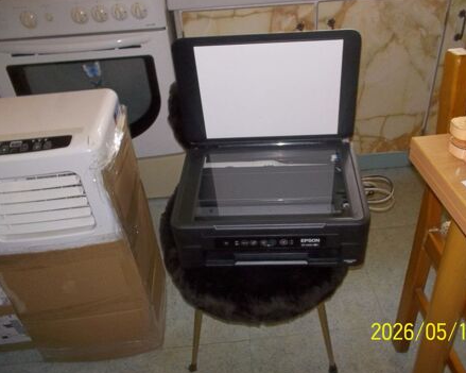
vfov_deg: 47.1
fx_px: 427
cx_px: 251
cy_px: 188
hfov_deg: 57.1
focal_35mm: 31
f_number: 3.3
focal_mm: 4.1
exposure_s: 1/30
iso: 160
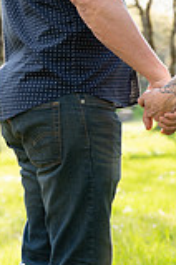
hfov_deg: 13.0
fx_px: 748
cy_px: 60
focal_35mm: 102
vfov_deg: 19.8
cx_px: 227
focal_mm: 36
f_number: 2.8
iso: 160
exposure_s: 1/250
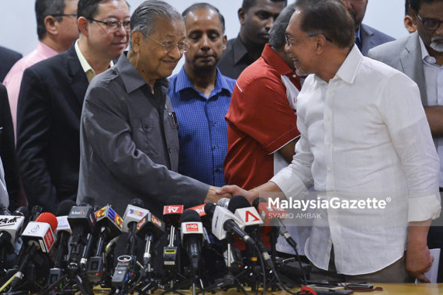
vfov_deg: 7.7
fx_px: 2201
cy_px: 123
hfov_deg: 11.5
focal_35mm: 179
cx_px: 186
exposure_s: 1/125
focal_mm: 150
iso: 1600
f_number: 2.8
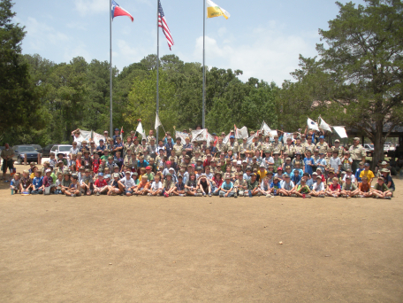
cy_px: 152
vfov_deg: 39.7
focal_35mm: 36
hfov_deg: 51.4
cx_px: 202
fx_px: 419
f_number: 3.5
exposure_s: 1/906
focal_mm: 6.3
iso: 88
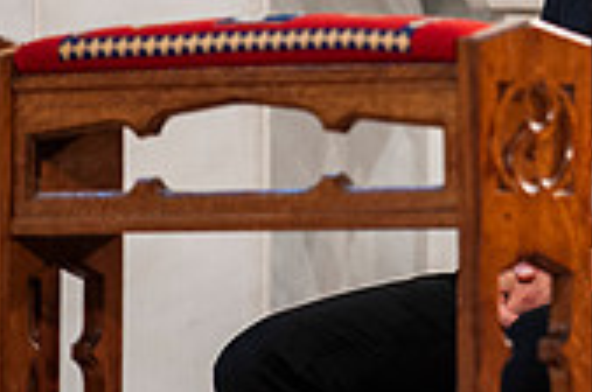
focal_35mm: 687
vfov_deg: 2.0
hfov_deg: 3.0
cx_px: 750
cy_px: -116
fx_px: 11276
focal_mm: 200
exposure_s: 1/80
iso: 1600
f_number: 2.8
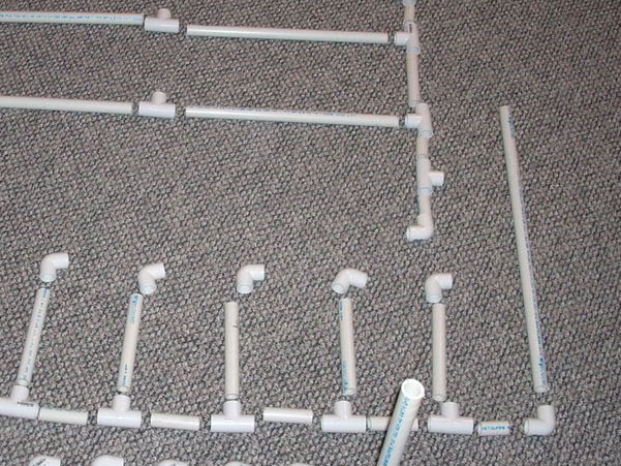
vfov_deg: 23.3
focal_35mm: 63
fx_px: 1130
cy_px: 205
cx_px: 208
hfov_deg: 30.5
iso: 200
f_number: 2.8
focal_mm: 6.2
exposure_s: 1/60
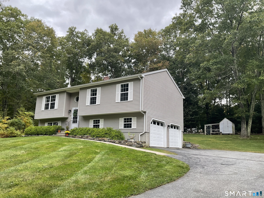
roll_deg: -2.1
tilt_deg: +12.3
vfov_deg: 48.2
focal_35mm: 29
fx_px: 221
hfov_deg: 61.7
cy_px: 99
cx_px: 132
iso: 16
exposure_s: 1/173
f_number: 1.8
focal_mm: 3
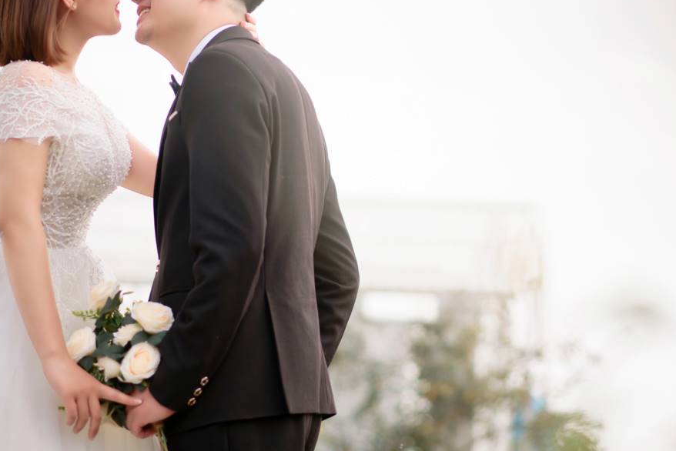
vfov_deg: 11.3
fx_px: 2273
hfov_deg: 16.9
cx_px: 364
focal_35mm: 121
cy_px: 163
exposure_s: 1/1250
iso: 100
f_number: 2.2
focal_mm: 85
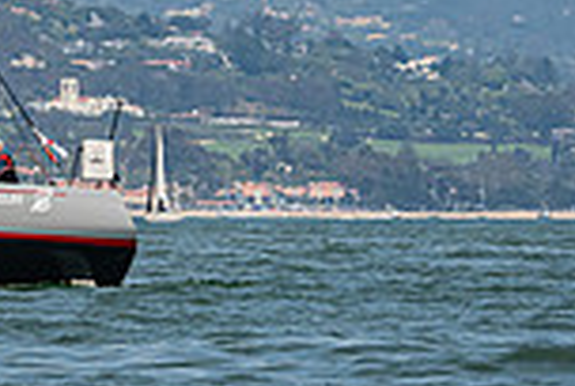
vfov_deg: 2.1
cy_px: -273
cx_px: -380
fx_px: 10514
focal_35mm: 657
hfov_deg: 3.1
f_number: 8
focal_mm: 155
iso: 500
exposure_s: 1/2500
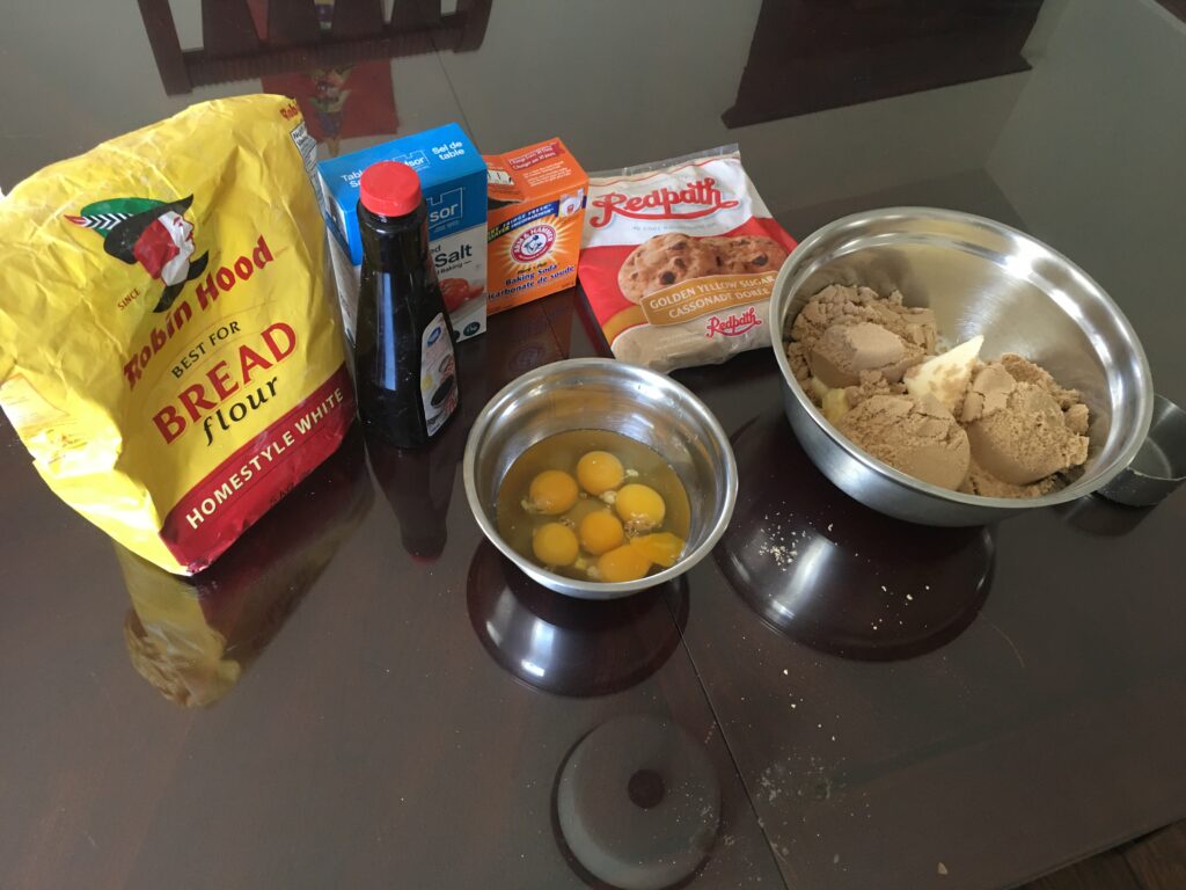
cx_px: 593
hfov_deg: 61.7
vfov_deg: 48.2
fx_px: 994
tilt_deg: -55.0
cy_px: 445
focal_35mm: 29
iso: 64
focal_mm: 4.15
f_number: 2.2
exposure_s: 1/15
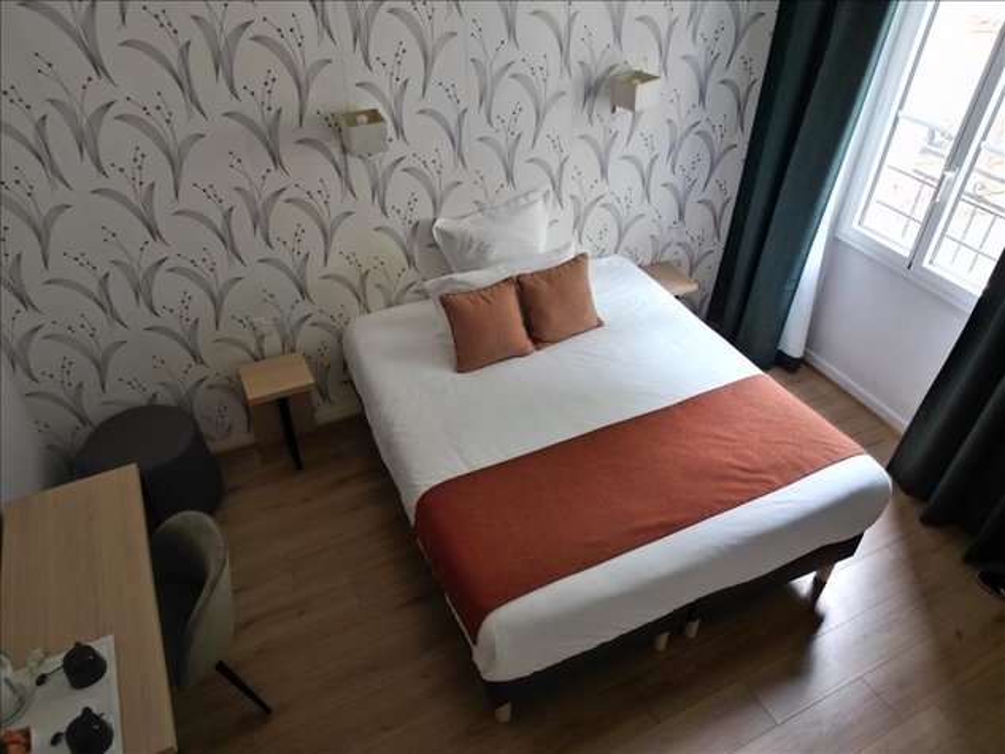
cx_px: 502
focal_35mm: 24
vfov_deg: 56.8
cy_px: 377
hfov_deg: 71.6
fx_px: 697
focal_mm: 6.72
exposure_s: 1/15
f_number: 1.7
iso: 180
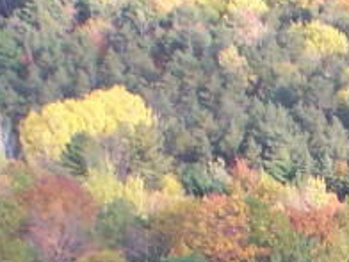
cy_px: 488
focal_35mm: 361
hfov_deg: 5.3
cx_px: 903
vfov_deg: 4.1
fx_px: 3640
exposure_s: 1/125
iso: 80
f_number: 3.2
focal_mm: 11.5
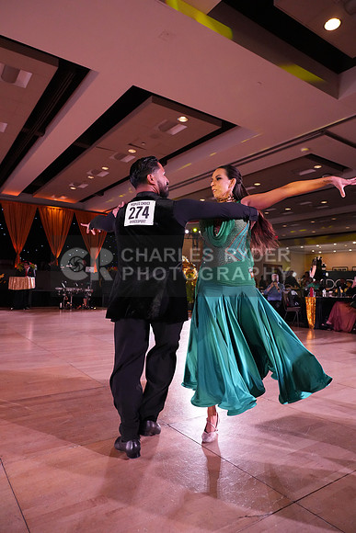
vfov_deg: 73.7
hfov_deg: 53.2
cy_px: 266
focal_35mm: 24
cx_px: 178
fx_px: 356
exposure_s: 1/400
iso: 6400
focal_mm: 24
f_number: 5
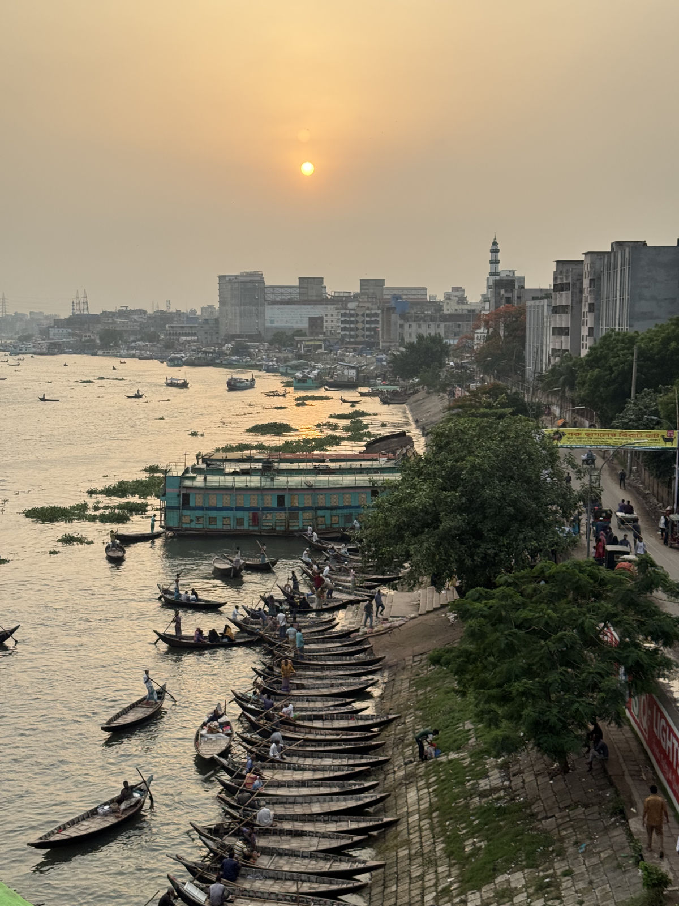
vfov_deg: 39.7
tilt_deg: -5.8
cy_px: 453
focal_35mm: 48
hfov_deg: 30.3
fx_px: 1255
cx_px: 340
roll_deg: -0.6
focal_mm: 6.76
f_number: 1.78
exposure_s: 1/1637
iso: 64
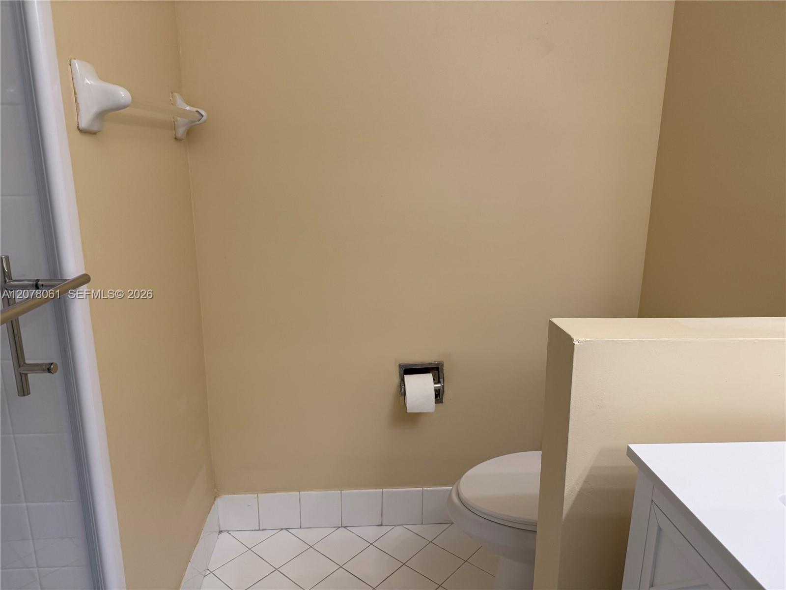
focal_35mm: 24
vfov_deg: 56.8
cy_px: 295
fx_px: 545
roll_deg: -0.1
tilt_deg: -14.2
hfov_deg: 71.6
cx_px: 393
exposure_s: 1/120
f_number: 1.78
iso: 200
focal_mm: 6.76
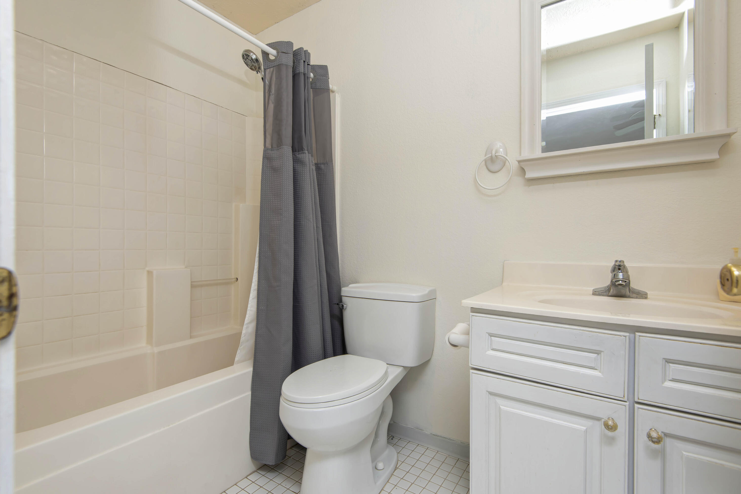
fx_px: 329
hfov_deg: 96.7
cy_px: 247
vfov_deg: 73.8
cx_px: 370
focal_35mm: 16
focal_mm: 16
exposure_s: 1/125
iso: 200
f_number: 6.7
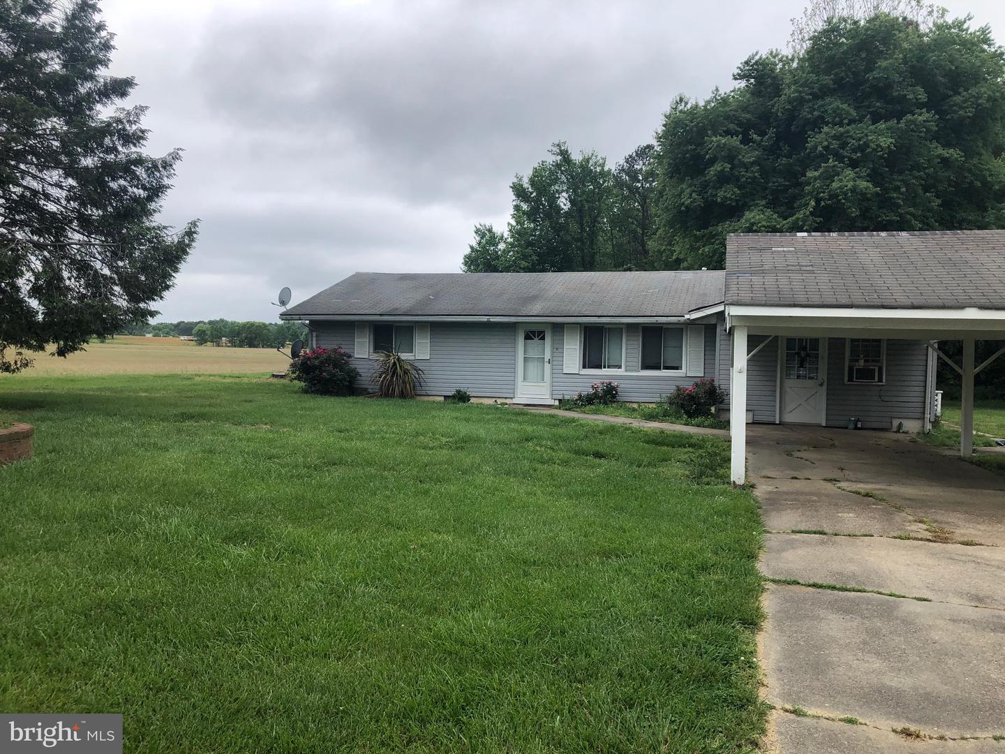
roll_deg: -0.9
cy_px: 377
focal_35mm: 28
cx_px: 502
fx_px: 813
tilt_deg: -3.5
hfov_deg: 63.4
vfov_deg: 49.7
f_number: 1.8
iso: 20
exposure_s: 1/1215
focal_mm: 3.99
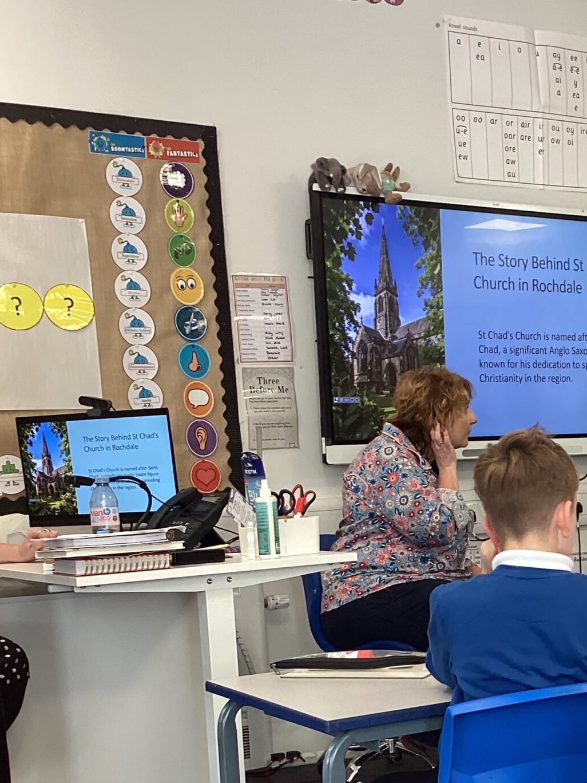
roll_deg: +2.5
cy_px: 615
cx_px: 479
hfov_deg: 24.8
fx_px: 1311
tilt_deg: -7.6
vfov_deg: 32.4
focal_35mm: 58
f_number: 2.4
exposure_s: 1/60
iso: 100
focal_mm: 3.3
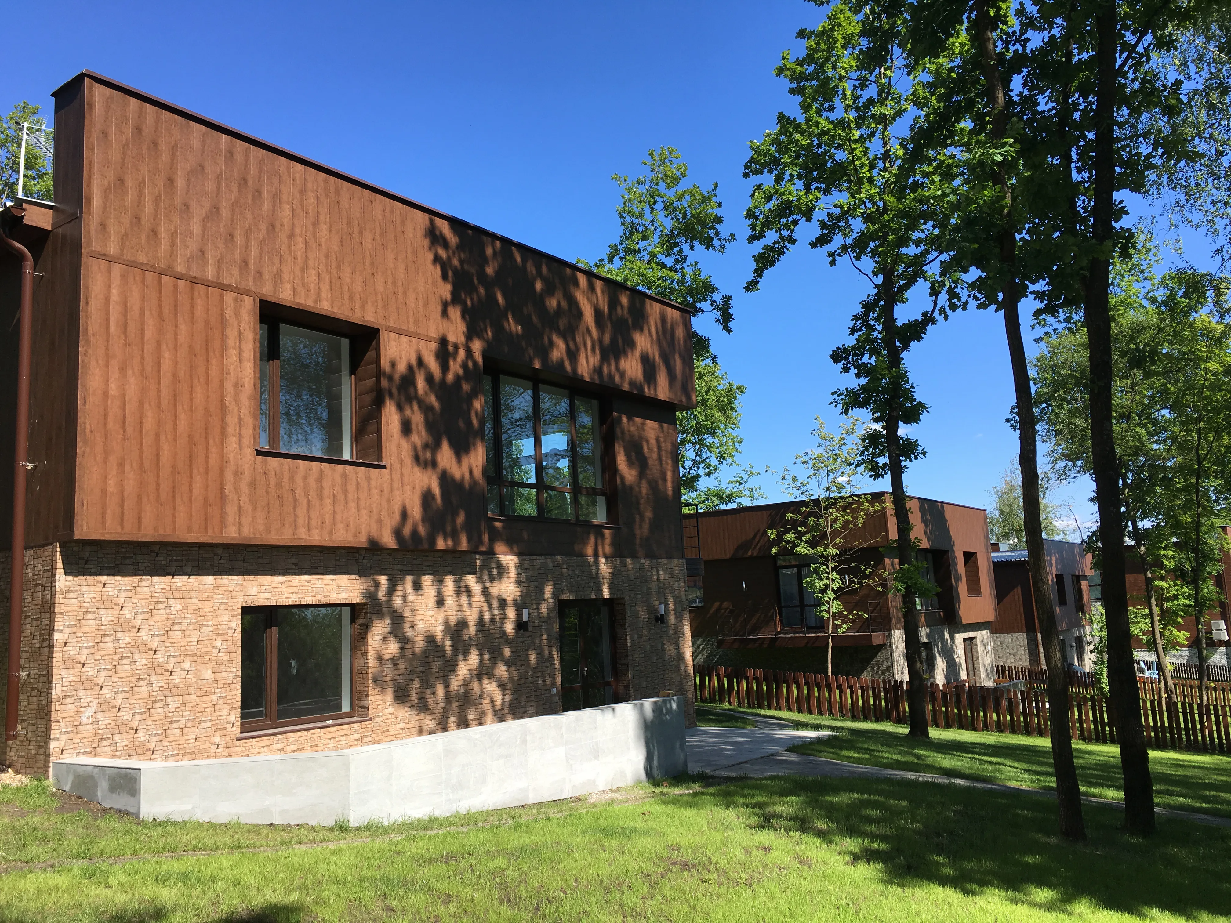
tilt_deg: +10.3
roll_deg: +2.8
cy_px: 462
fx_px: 1031
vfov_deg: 48.2
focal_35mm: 29
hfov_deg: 61.7
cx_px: 616
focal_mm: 4.15
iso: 25
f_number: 2.2
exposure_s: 1/950
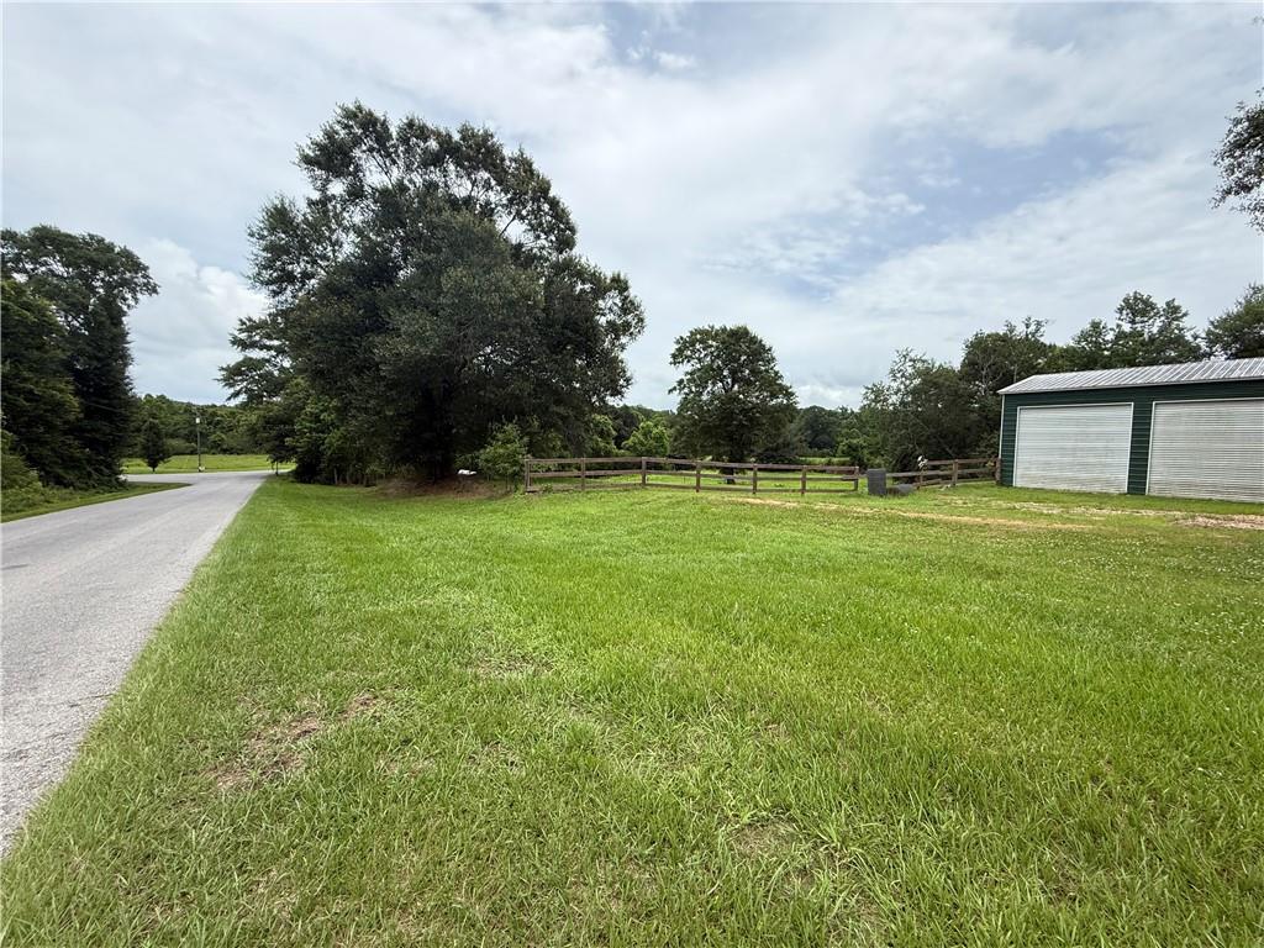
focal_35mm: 14
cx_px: 632
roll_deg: -0.9
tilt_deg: -3.0
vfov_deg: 85.7
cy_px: 474
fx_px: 511
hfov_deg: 102.1
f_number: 2.2
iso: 64
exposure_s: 1/1285
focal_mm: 2.22
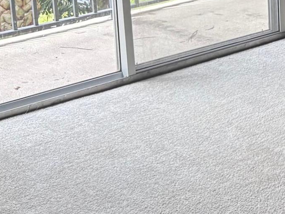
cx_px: 539
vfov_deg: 12.9
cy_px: -83
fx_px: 906
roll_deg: -0.3
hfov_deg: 15.1
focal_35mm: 110
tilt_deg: -9.5
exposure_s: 1/132
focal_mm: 5.96
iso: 80
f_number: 1.6
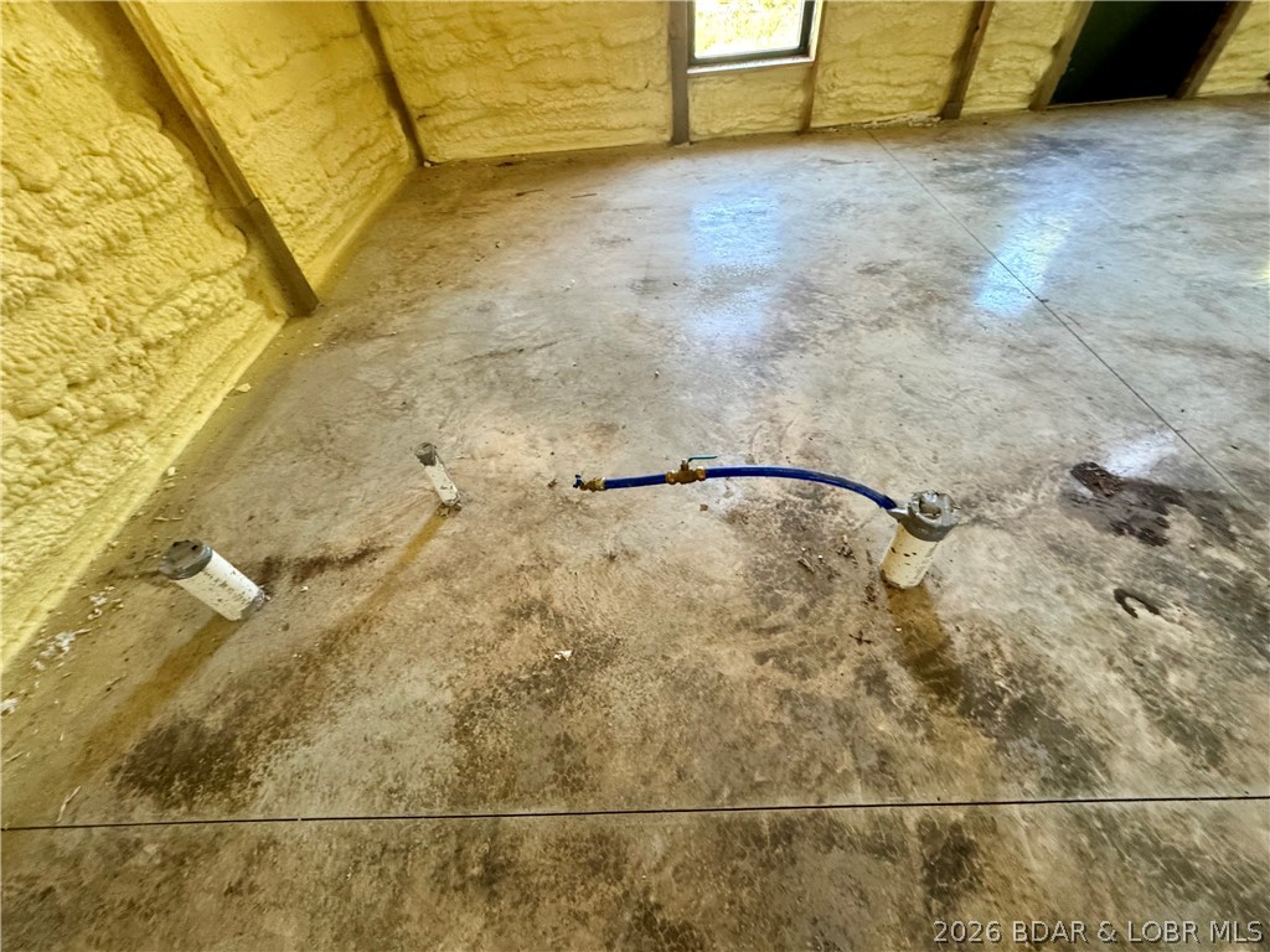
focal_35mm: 14
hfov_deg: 102.1
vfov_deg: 85.7
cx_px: 635
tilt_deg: -49.0
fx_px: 514
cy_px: 476
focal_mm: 2.22
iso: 400
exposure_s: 1/60
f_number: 2.2
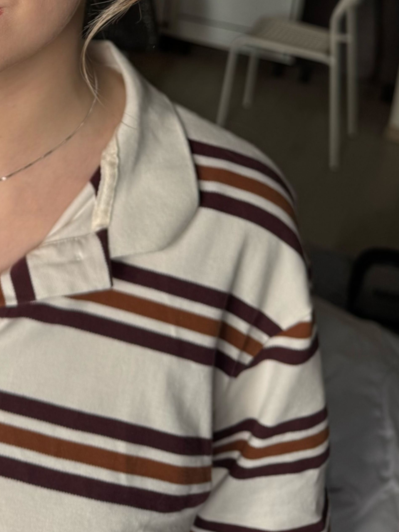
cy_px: -25
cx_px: 14
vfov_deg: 32.1
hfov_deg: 25.8
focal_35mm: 54
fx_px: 830
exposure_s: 1/121
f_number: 1.78
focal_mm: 6.76
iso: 64
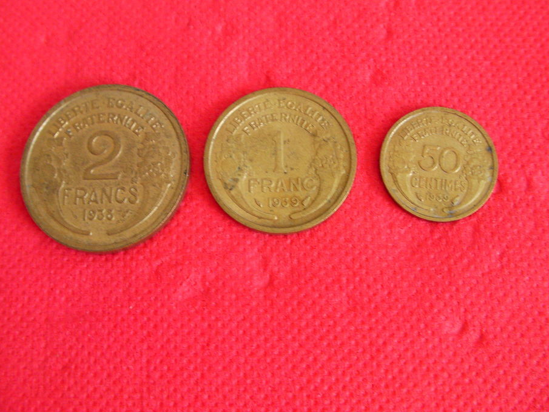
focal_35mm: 42
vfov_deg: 34.3
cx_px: 260
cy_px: 195
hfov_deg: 44.8
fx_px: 666
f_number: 3.5
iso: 131
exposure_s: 1/30
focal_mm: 6.3
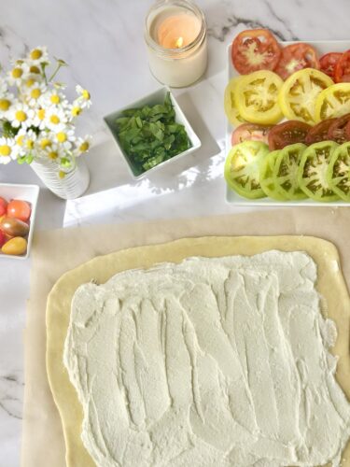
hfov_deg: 30.3
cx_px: 175
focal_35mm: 48
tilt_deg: -75.1
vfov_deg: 39.7
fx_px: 647
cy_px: 234
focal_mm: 6.86
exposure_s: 1/1305
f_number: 1.78
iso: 80
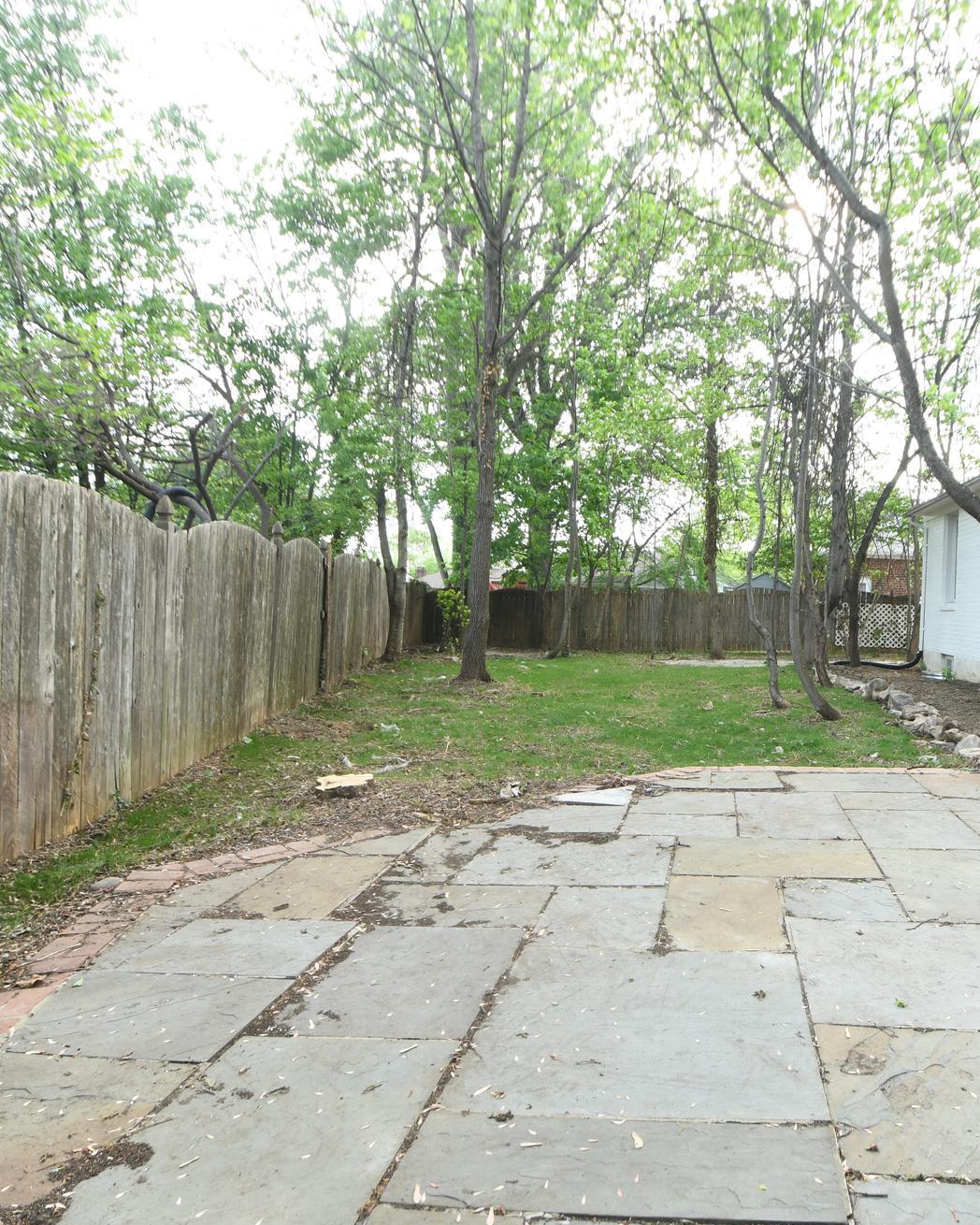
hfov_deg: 60.9
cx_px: 688
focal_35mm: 22
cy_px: 619
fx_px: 798
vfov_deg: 75.0
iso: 200
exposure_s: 1/80
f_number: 5.6
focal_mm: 10
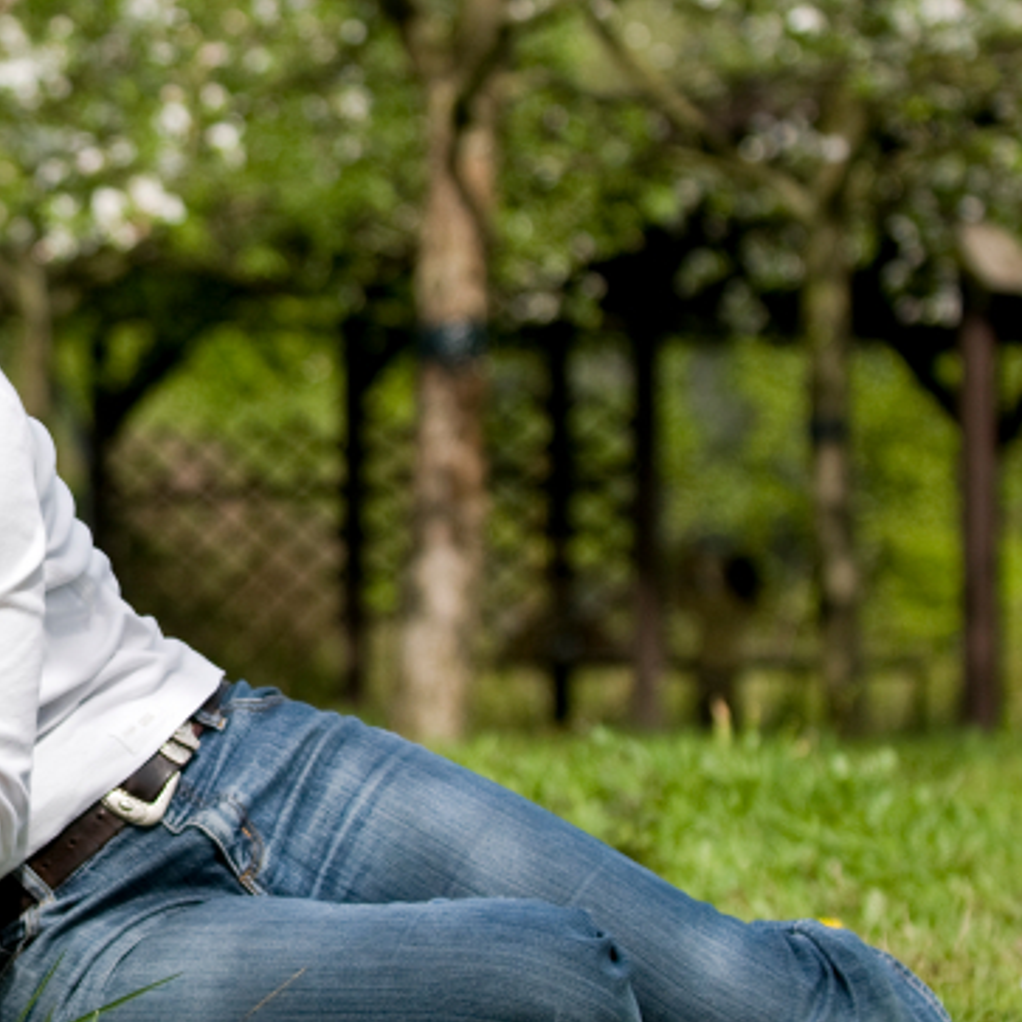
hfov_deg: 8.3
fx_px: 6981
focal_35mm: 209
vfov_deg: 8.4
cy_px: 470
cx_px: -125
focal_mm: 70
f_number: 3.2
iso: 200
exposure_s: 1/2500
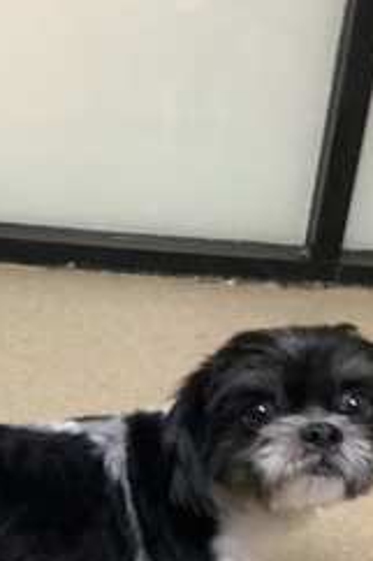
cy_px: 466
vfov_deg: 34.3
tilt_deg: -35.0
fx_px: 872
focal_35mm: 56
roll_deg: -3.4
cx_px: 133
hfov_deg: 24.1
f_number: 2.4
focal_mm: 3.3
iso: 400
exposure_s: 1/30
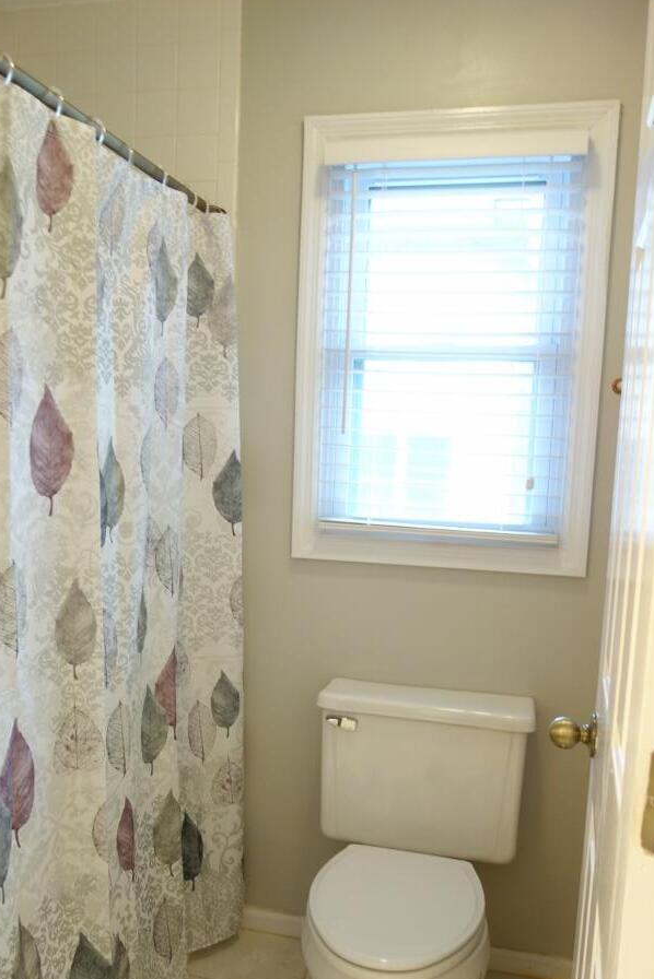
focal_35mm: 32
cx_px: 289
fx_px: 871
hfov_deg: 41.1
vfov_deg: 58.5
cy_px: 550
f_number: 1.8
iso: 160
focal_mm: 10.4
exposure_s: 1/30
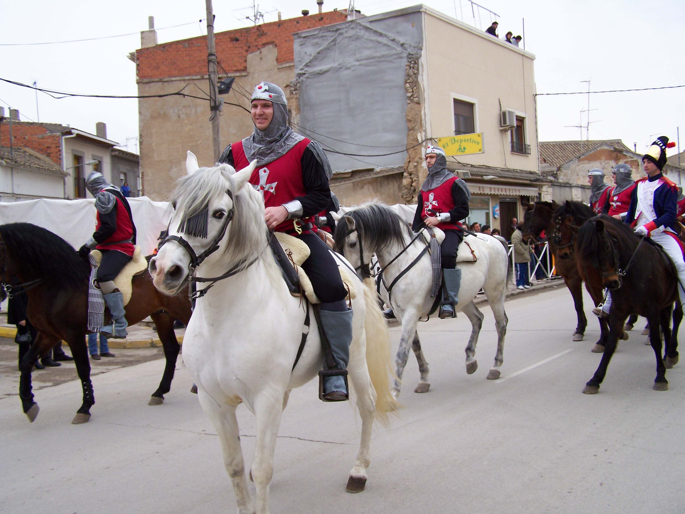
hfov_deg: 49.0
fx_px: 752
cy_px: 257
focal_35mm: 38
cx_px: 342
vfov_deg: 37.7
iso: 64
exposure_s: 1/200
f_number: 2.8
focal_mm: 6.3
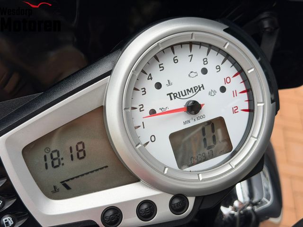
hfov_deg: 39.7
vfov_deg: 30.3
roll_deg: -9.3
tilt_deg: -31.3
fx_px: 420
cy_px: 114
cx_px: 152
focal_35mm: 48
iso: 64
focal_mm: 6.76
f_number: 1.78
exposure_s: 1/1100
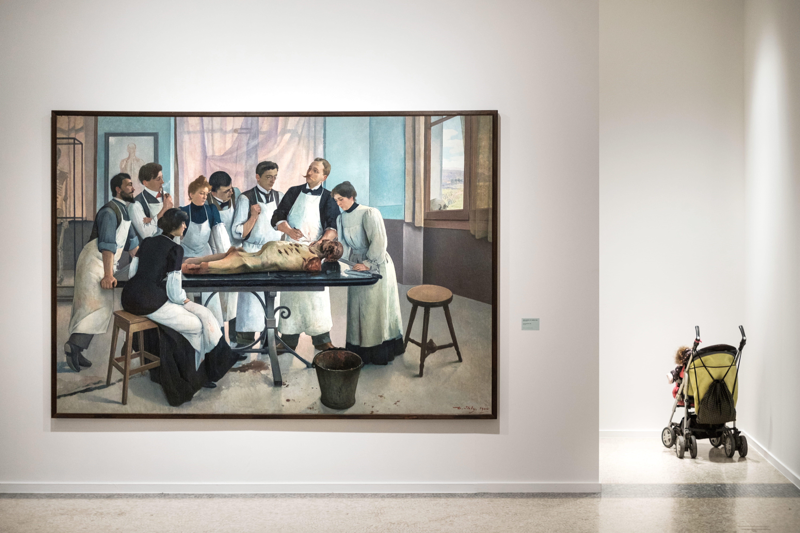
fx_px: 1178
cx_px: 400
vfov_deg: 25.5
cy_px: 266
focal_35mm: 53
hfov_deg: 37.5
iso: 640
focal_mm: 35
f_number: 2
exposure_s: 1/80
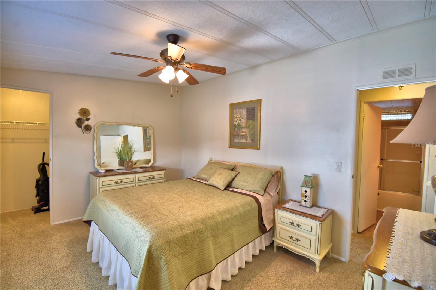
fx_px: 182
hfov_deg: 100.4
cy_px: 145
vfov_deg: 77.3
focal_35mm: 15
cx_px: 218
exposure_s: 1/40
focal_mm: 10
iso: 400
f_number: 4.5
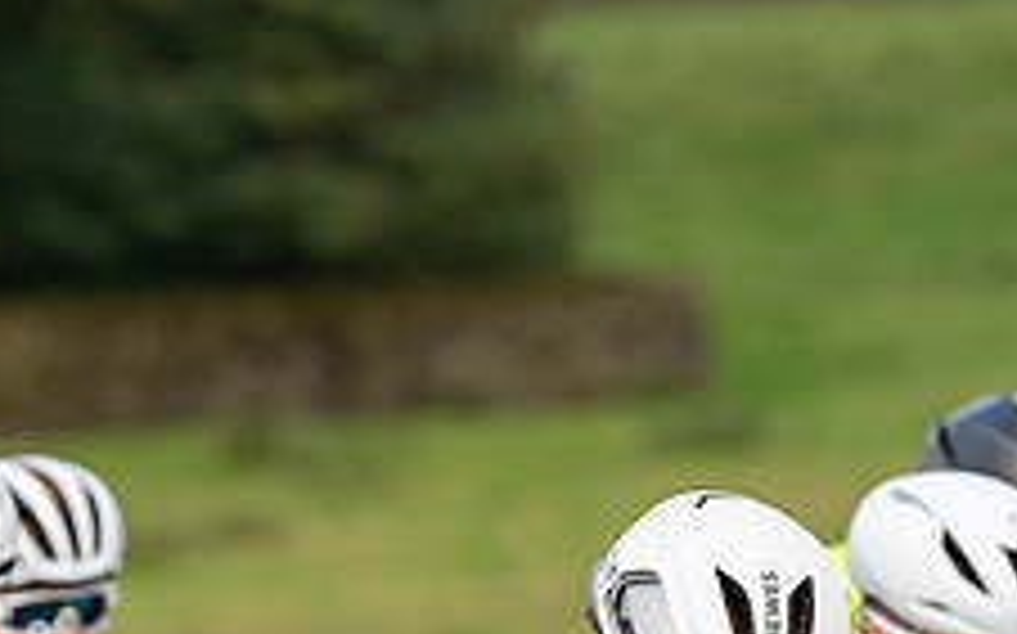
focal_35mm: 437
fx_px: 12106
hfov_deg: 4.8
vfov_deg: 3.0
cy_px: 758
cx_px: 536
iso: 400
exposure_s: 1/800
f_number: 4.5
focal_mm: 167
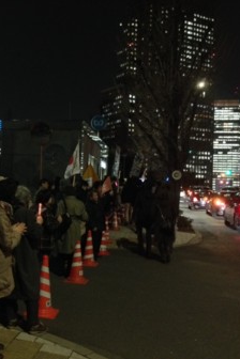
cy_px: 180
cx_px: 68
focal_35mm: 46
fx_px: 460
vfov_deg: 42.7
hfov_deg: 28.9
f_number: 2.4
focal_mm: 4.12
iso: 800
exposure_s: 1/15
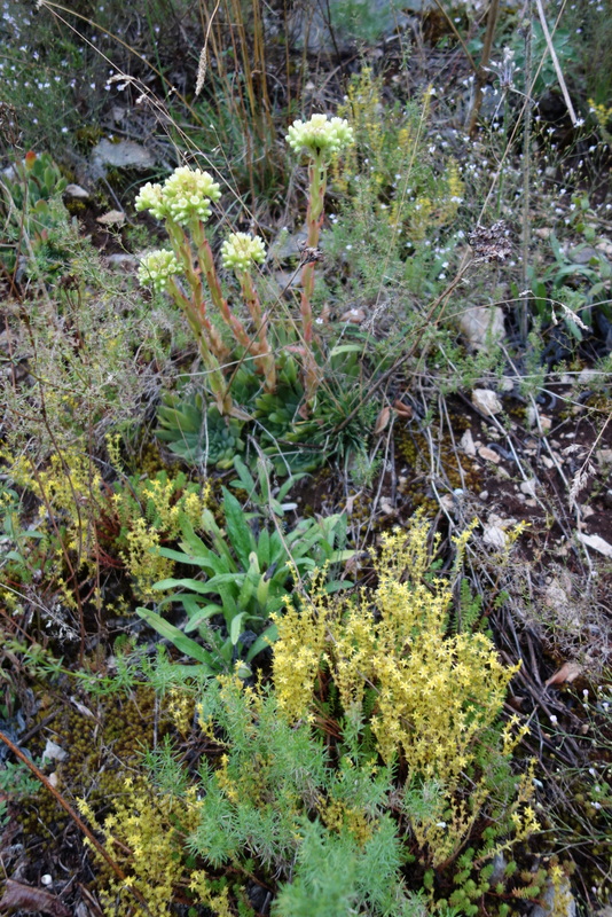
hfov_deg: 46.4
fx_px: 713
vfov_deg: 65.5
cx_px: 306
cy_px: 458
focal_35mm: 28
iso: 320
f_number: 1.8
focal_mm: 10.4
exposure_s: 1/30
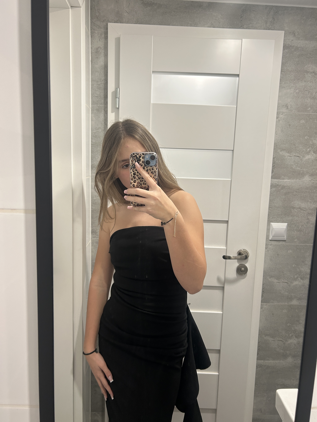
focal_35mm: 26
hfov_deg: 53.1
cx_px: 158
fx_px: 317
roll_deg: -2.2
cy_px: 211
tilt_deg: -7.6
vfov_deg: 67.3
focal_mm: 5.7
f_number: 1.5
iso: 100
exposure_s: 1/50
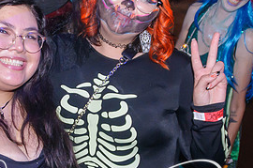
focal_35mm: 58
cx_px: 91
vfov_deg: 23.1
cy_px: 124
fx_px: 407
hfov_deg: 34.3
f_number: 3.5
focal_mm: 18
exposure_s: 1/60
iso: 800
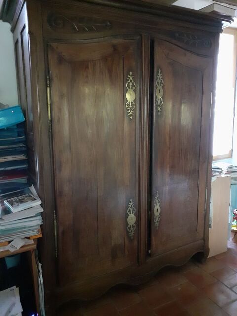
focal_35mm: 27
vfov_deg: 65.3
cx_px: 118
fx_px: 246
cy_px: 158
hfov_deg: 51.4
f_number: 1.9
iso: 1000
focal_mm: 3.6
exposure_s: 1/20
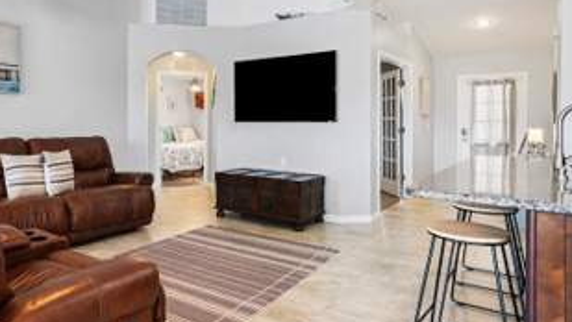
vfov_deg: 44.1
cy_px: 123
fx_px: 394
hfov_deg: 71.0
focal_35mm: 26
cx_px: 222
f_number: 10
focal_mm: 16
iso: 640
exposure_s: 1/2
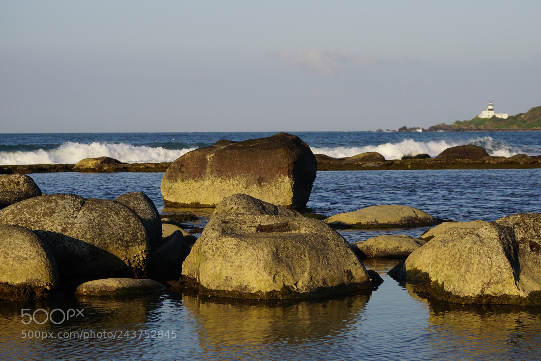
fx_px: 1577
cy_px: 180
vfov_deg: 13.0
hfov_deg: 19.5
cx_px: 270
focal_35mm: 105
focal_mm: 70
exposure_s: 1/320
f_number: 7.1
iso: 100
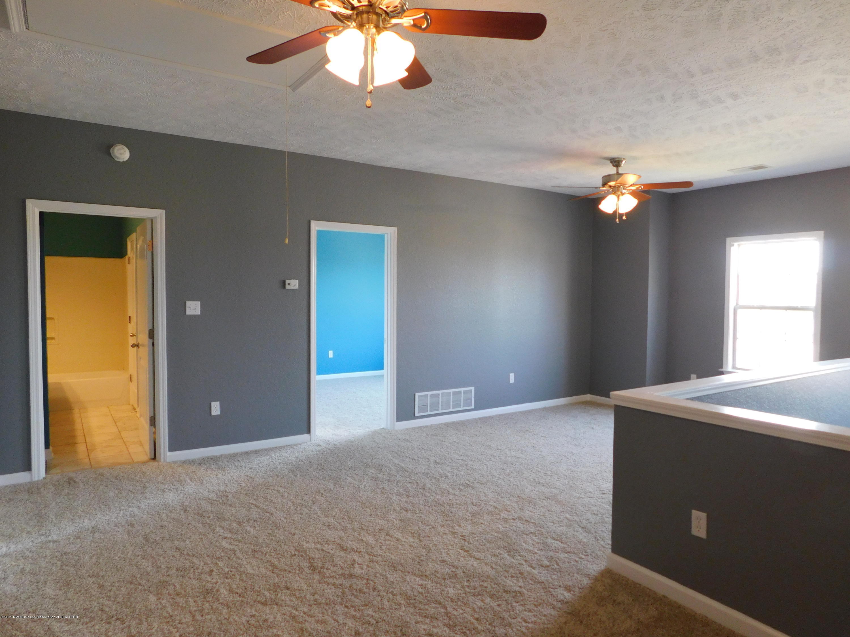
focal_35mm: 23
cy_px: 318
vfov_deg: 58.9
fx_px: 565
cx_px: 425
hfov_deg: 73.9
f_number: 3
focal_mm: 4
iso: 220
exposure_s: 1/30
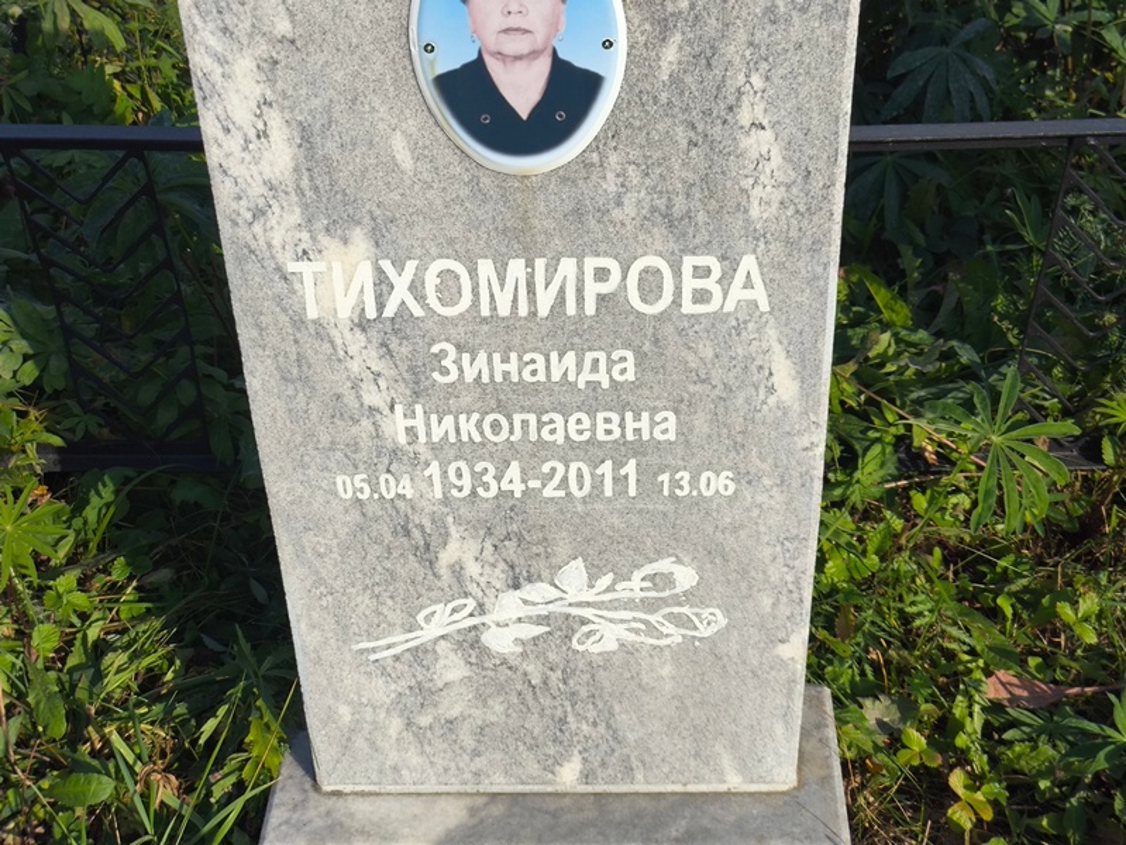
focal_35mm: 50
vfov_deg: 29.1
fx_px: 1627
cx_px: 563
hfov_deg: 38.2
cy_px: 422
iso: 50
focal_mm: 4.71
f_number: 1.7
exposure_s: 1/1474
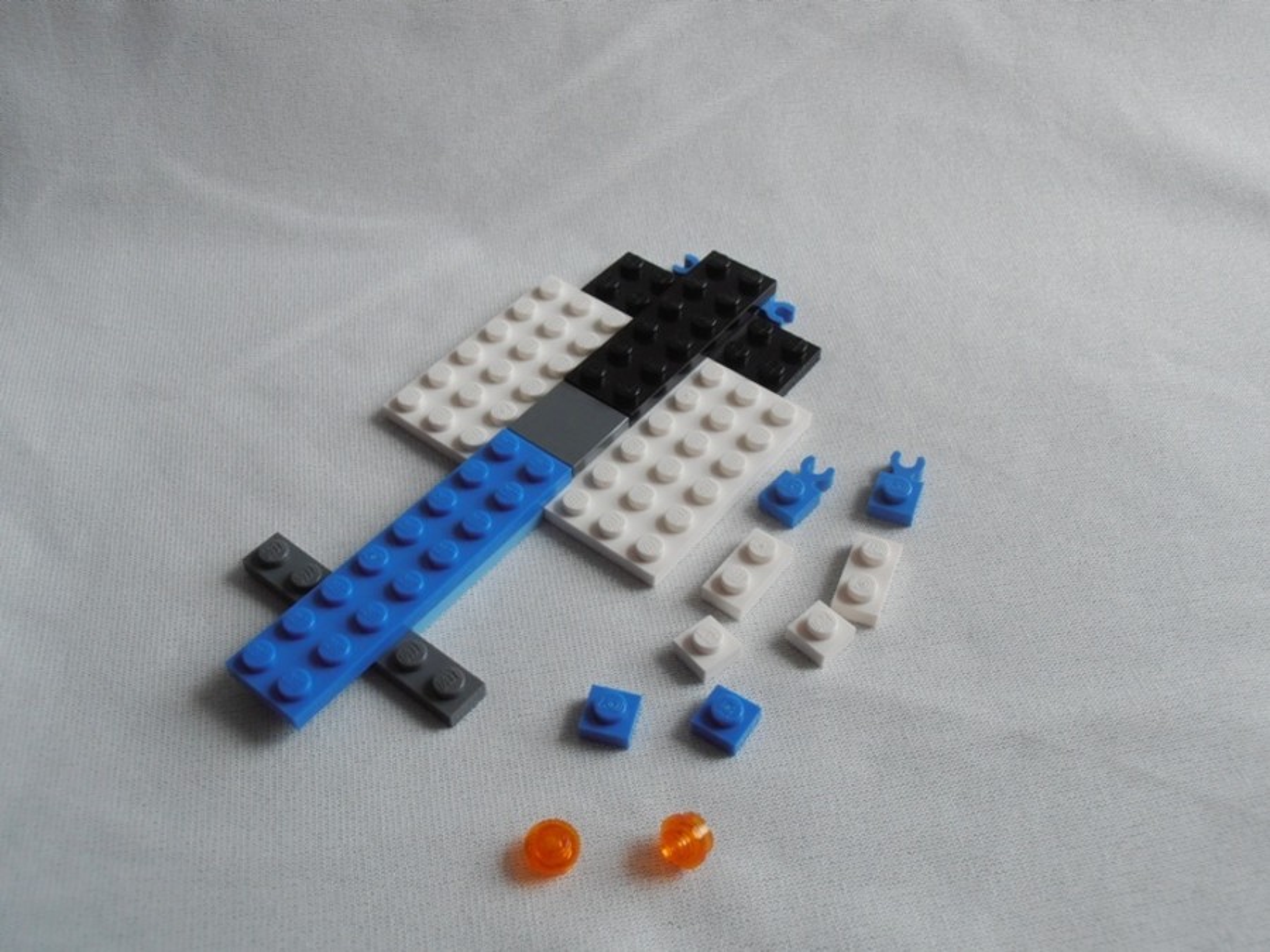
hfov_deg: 50.1
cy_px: 476
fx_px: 1357
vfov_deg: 38.7
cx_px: 635
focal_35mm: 37
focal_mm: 6.61
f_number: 3.9
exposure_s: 1/320
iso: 80
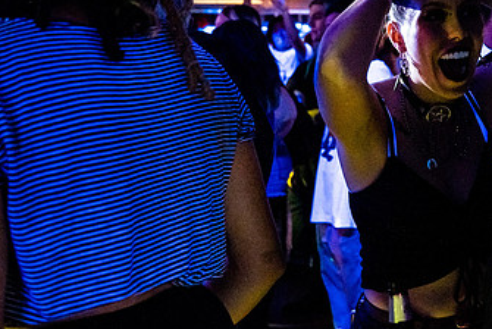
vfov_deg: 25.4
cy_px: 106
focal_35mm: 53
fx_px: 725
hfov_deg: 35.3
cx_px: 441
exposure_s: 1/200
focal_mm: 24
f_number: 2.8
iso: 3200
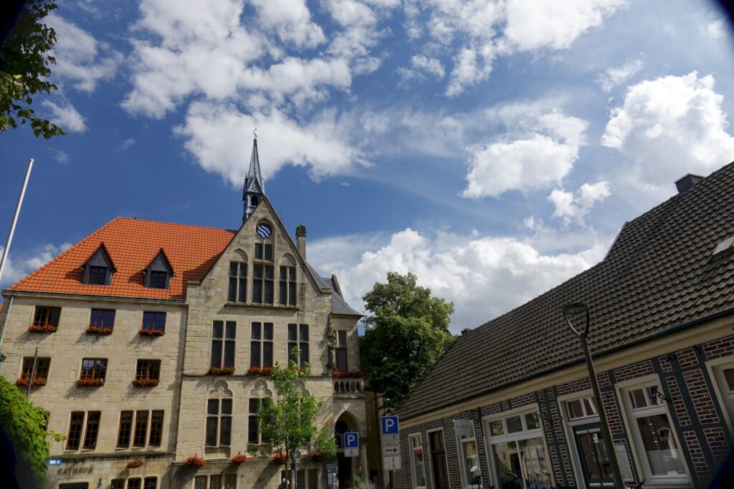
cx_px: 367
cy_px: 244
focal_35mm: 24
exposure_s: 1/640
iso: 100
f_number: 4
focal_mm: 8.8
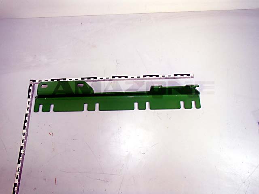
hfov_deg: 63.4
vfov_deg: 49.7
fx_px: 209
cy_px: 97
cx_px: 130
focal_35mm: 28
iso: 400
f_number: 3.9
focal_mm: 5
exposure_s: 1/25
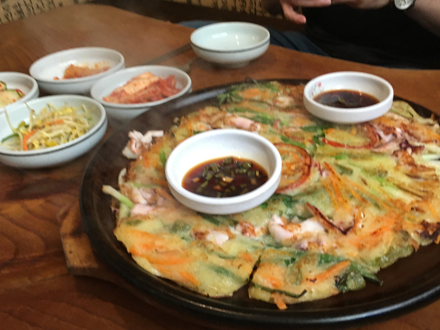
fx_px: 432
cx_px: 246
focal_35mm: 34
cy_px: 159
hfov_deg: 53.8
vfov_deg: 41.8
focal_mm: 4.15
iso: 160
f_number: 2.2
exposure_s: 1/30
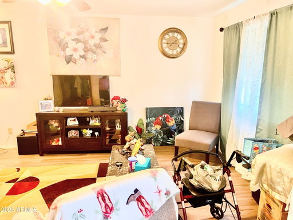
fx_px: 220
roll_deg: +0.1
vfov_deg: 53.1
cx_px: 146
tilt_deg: -9.7
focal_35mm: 26
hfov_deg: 67.3
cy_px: 110
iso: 250
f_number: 1.6
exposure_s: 1/60
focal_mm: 5.1
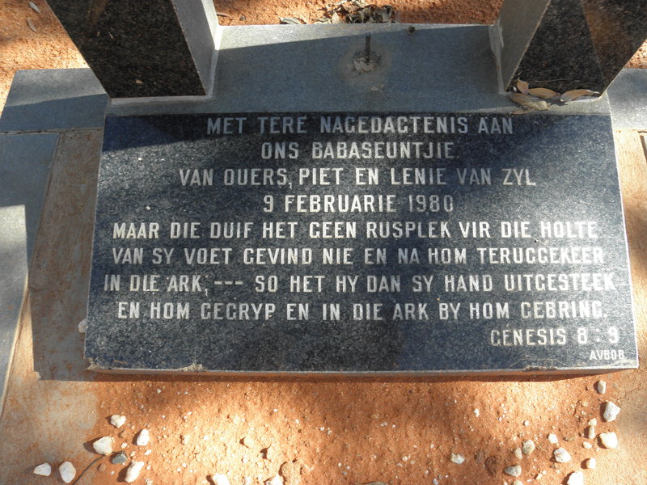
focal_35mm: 26
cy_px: 242
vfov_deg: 53.1
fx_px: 486
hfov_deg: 67.3
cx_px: 324
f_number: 5
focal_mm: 4.6
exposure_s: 1/60
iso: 64
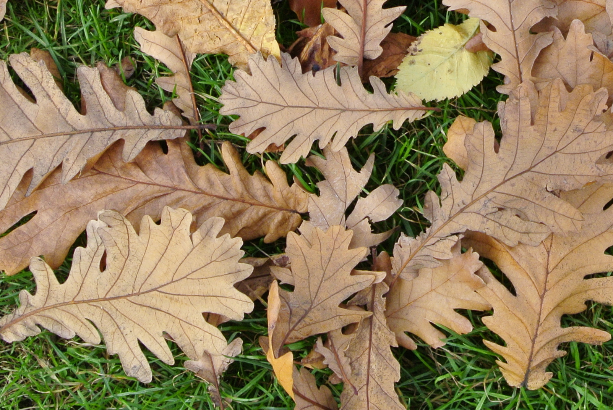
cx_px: 519
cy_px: 217
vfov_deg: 19.5
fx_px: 1193
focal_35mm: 70
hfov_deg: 28.0
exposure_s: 1/125
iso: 400
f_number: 8
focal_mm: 11
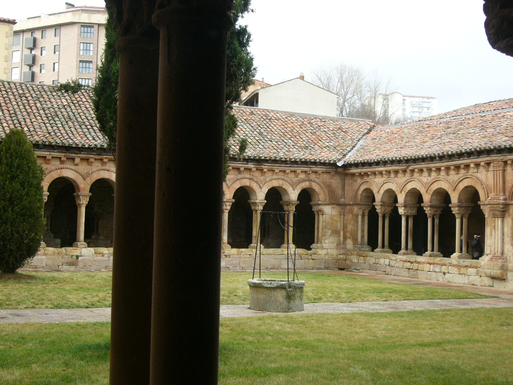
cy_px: 192
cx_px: 256
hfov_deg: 36.2
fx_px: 785
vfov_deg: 27.5
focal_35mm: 53
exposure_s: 1/125
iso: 100
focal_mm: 8.8
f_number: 3.4
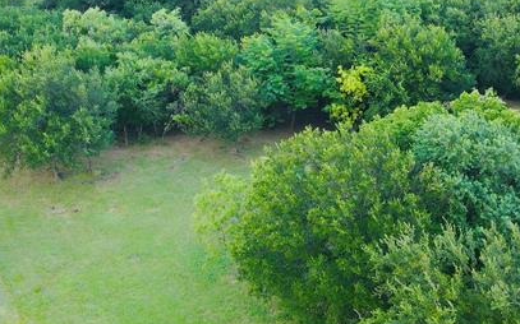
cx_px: 256
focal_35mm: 64
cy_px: 70
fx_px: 907
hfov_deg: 32.0
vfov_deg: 20.1
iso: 100
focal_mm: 4.5
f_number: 2.8
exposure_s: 1/15
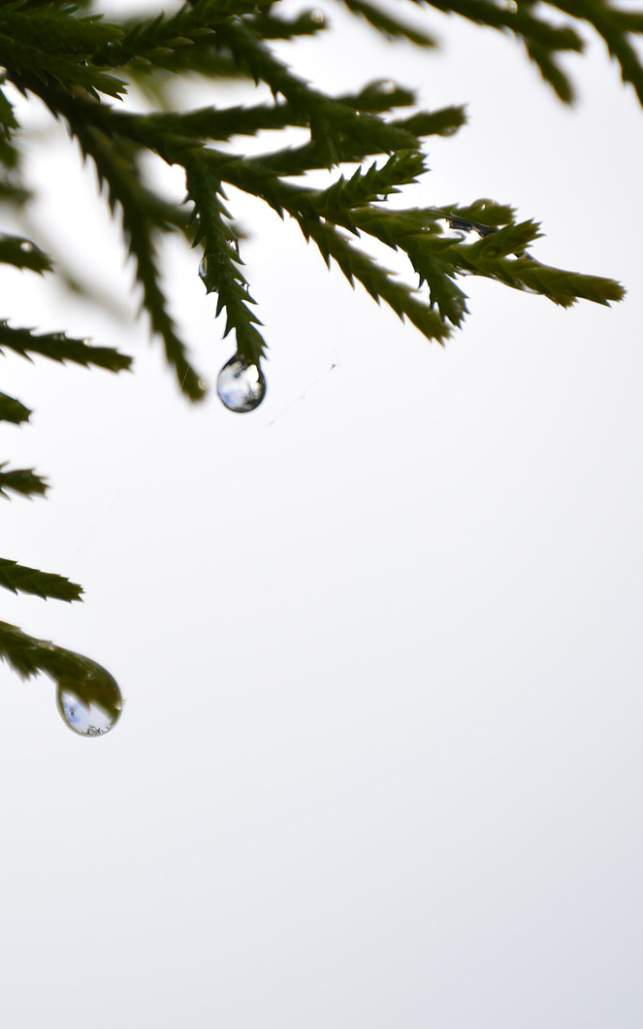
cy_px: 515
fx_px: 12919
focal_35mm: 461
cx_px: 121
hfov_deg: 2.9
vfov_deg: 4.6
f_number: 5.6
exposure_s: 1/200
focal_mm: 200
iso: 100
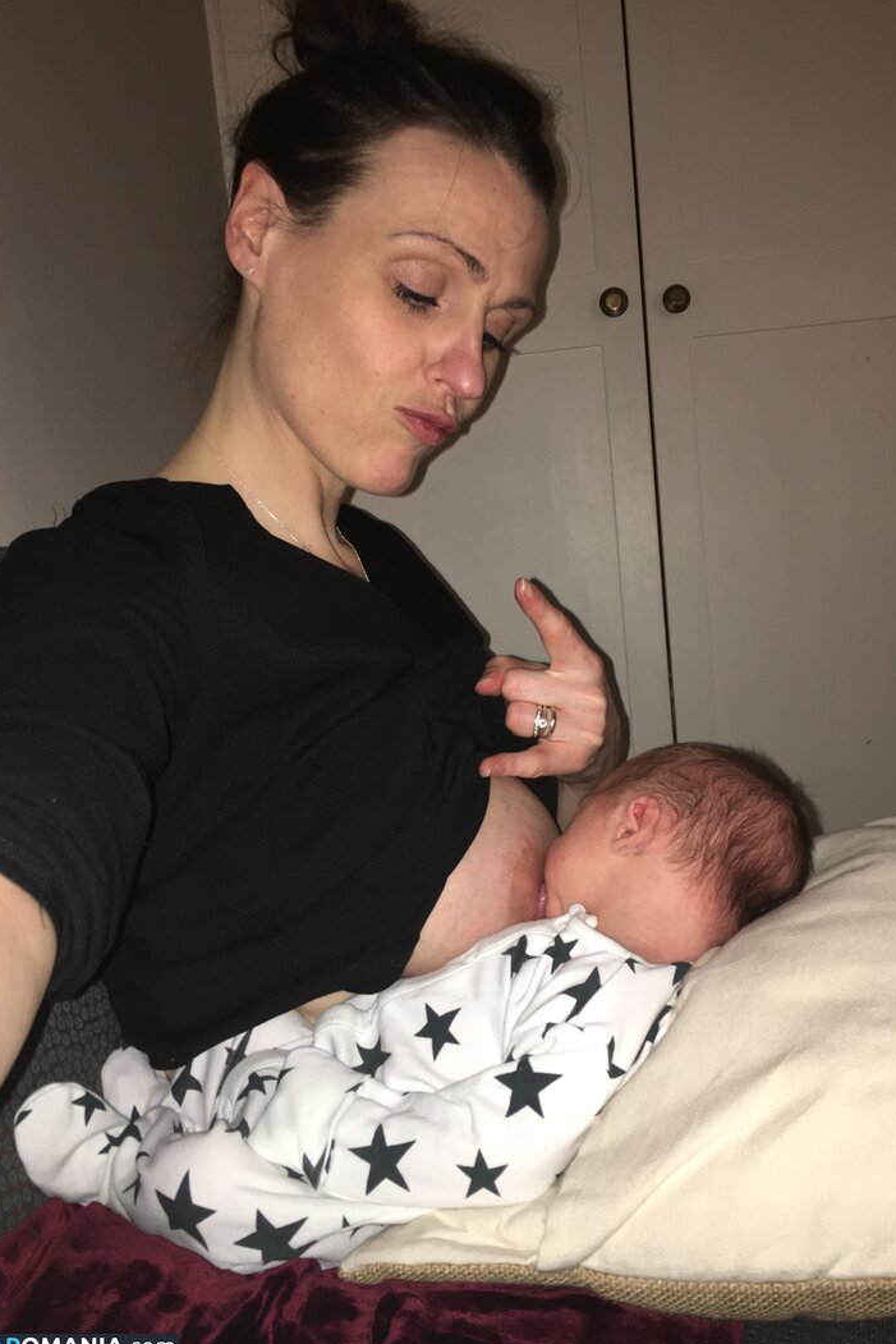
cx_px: 490
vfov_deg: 60.3
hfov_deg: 42.3
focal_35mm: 31
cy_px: 669
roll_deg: +4.5
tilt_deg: -6.2
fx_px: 1157
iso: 40
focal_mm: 4.15
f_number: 2.2
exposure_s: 1/17
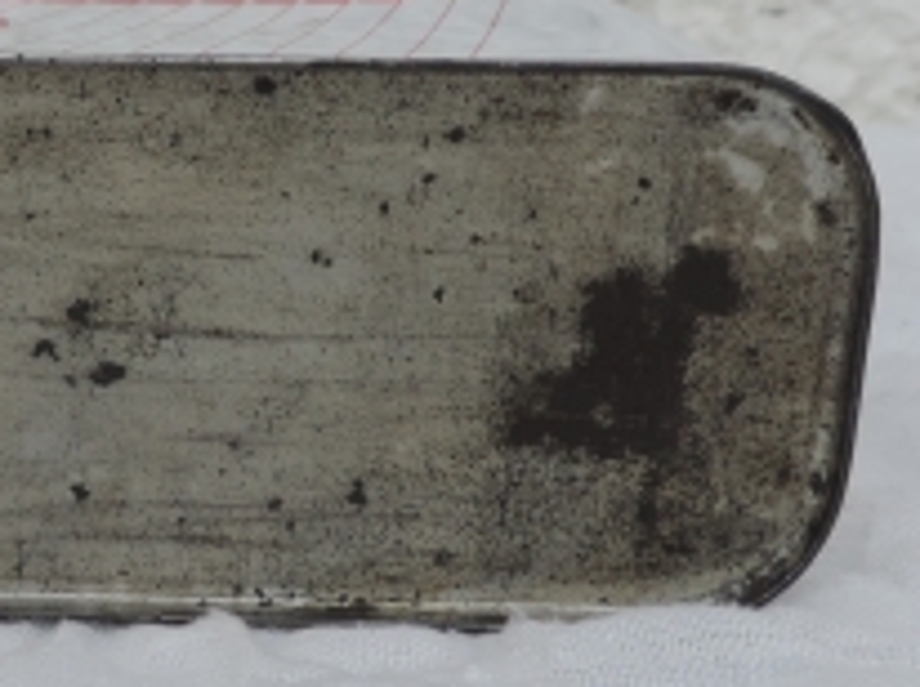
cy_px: 294
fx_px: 1858
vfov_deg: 21.0
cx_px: 80
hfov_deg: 26.8
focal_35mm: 70
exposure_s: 1/200
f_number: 3
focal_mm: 4.3
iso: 80
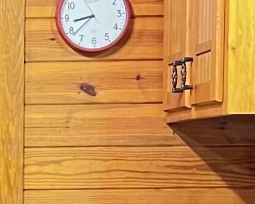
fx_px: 1366
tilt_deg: -4.4
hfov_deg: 10.2
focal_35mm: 181
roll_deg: +0.1
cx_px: -161
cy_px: 244
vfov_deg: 8.5
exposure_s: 1/40
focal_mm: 5.7
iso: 500
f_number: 1.5
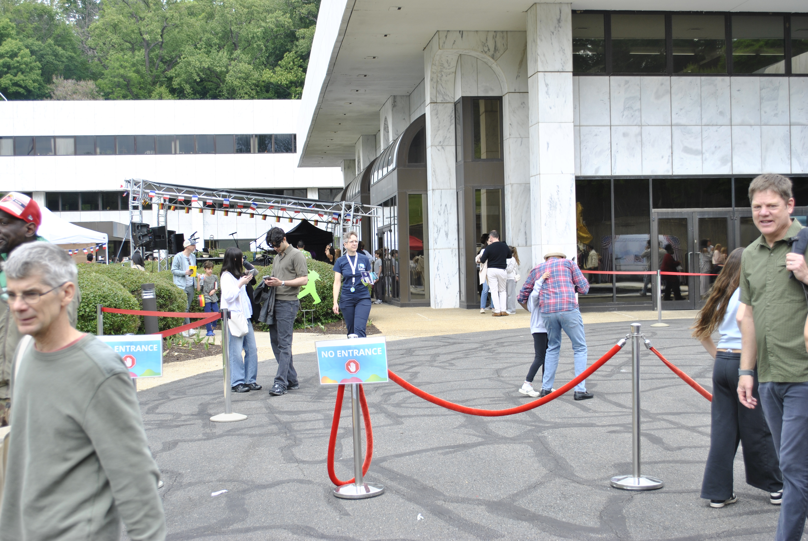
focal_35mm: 48
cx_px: 404
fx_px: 1079
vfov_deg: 28.2
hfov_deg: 41.1
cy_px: 270
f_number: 5
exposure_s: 1/160
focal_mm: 32
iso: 100
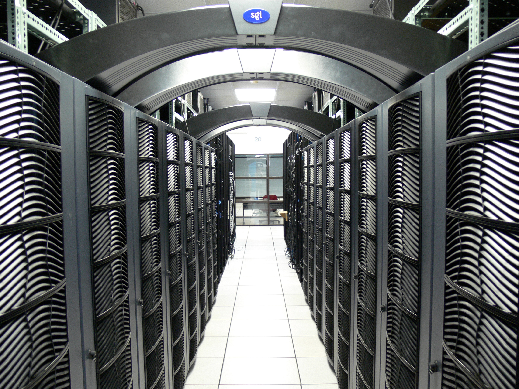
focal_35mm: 35
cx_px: 260
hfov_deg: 52.6
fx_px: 525
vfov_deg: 40.7
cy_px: 194
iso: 80
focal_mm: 7.4
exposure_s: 1/3.2
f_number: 2.8
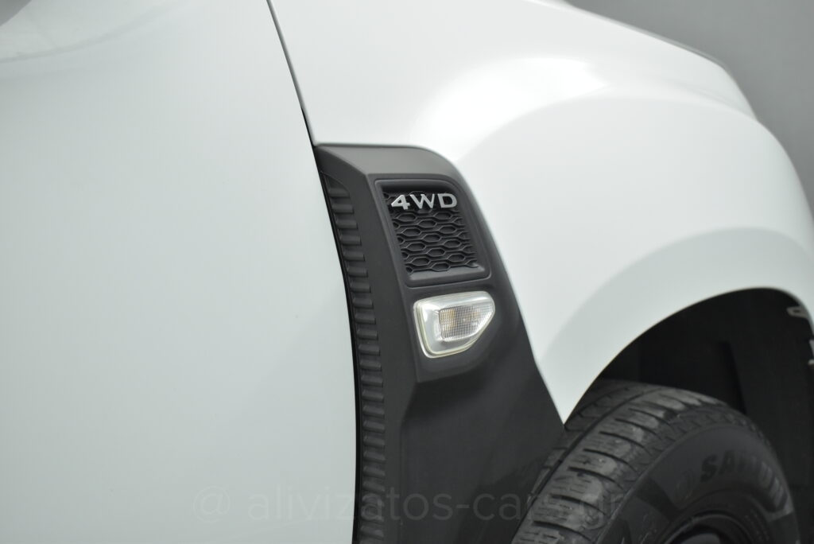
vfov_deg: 30.9
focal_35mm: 44
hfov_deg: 44.9
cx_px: 407
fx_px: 984
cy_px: 272
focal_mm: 29
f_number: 5
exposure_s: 1/100
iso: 1600
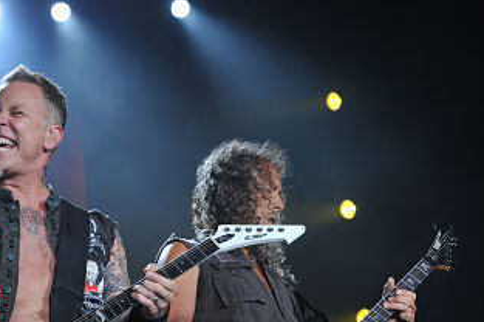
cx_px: 148
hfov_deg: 15.6
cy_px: 245
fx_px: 1759
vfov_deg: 10.4
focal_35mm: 131
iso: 1000
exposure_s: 1/250
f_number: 6.3
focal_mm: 82
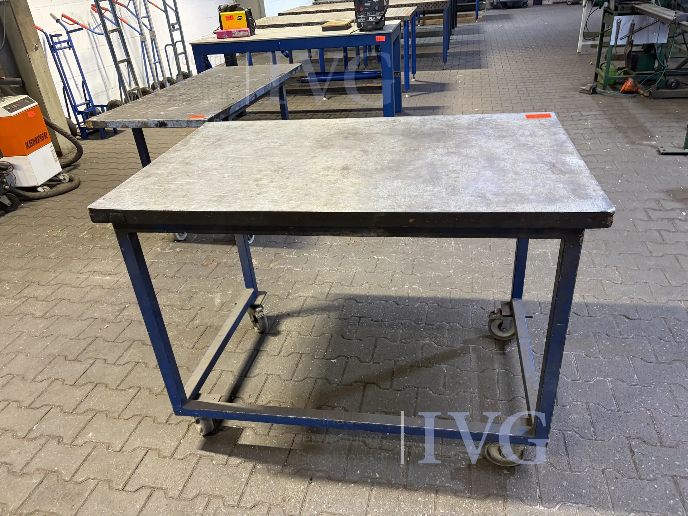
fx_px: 517
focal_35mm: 26
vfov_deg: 53.1
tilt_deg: -25.9
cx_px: 344
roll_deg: +7.1
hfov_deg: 67.3
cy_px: 258
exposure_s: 1/61
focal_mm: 5.96
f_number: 1.6
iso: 125
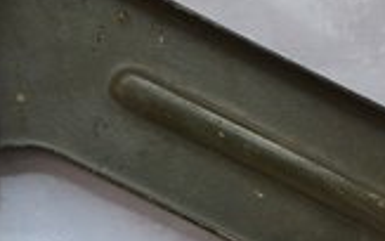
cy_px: 73
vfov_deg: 8.0
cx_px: 242
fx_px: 1732
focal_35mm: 165
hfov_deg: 12.7
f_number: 8
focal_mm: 44
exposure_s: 1/125
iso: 280
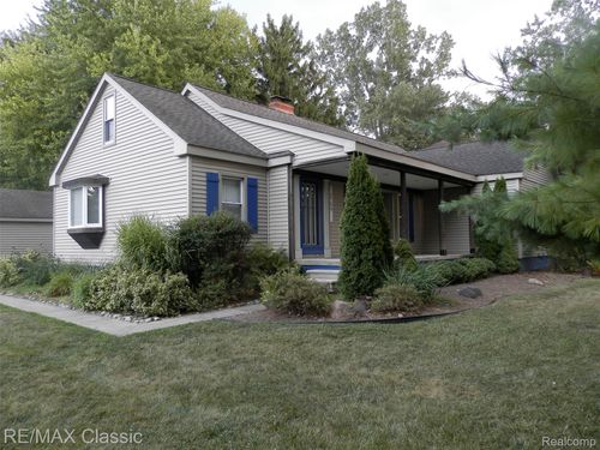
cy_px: 225
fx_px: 433
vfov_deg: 54.9
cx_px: 300
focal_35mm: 25
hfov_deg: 69.4
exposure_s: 1/30
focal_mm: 4.5
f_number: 3.1
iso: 80
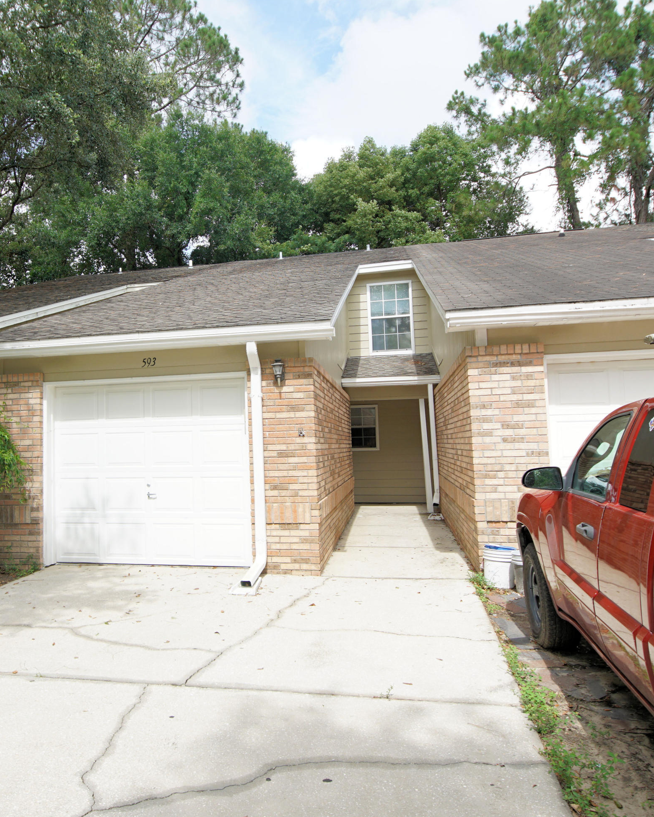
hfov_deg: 54.3
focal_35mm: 26
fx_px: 629
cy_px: 403
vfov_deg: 66.0
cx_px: 242
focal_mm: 12
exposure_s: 1/125
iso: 100
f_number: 6.3
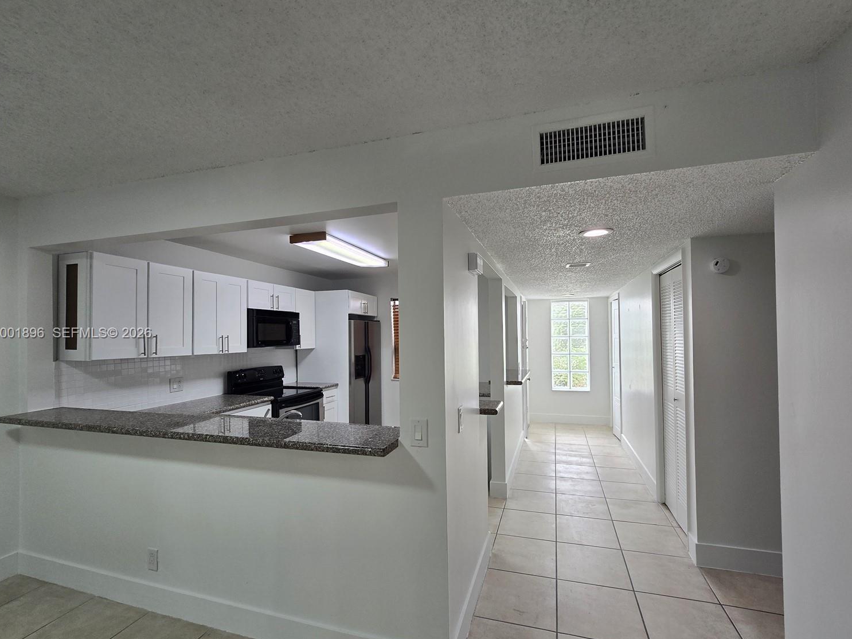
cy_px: 334
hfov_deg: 102.1
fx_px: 345
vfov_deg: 85.6
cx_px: 432
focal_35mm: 14
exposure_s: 1/60
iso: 64
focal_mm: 2.2
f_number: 2.2
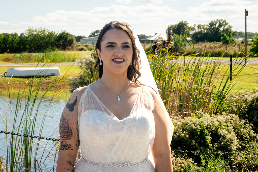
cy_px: 89
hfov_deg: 24.0
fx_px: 606
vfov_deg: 16.2
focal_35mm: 85
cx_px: 103
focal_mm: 70
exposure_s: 1/60
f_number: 16
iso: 200
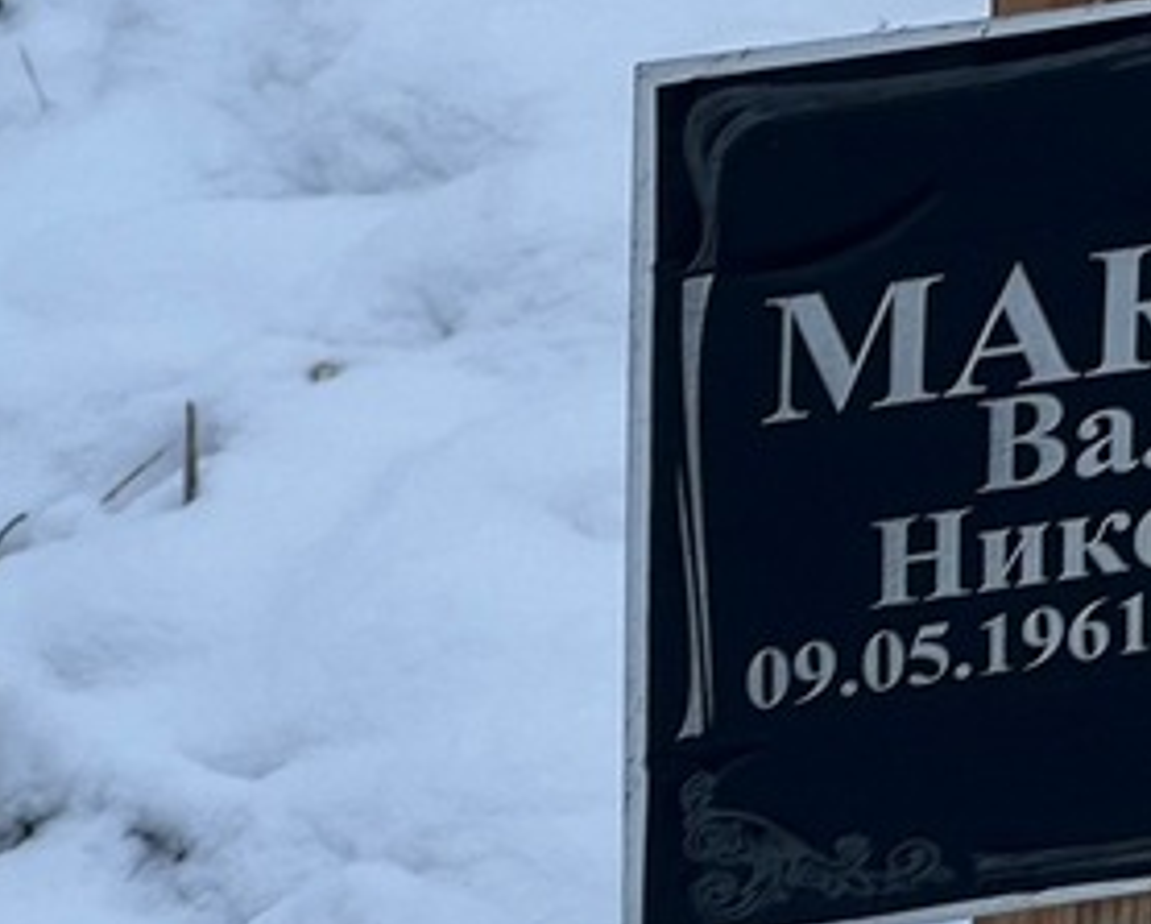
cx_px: 1441
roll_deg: -4.8
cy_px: 406
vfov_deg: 7.2
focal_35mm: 216
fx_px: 7366
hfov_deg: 8.8
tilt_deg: -21.9
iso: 32
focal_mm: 9
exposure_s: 1/145
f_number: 2.8
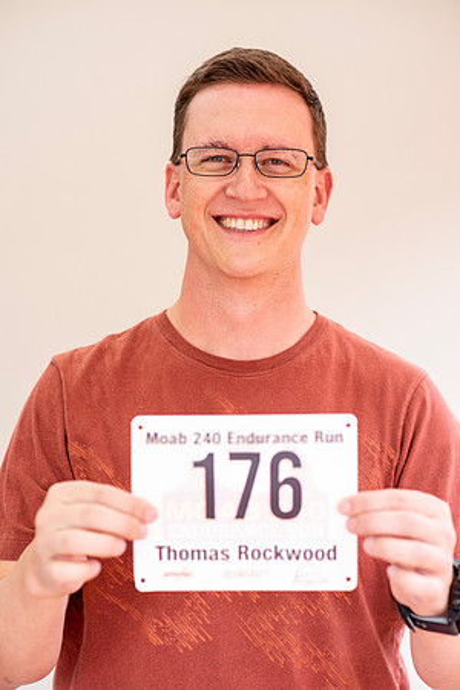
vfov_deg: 23.9
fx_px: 1629
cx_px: 230
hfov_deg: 16.1
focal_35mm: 85
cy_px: 345
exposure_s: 1/200
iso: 250
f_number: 3.2
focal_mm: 85
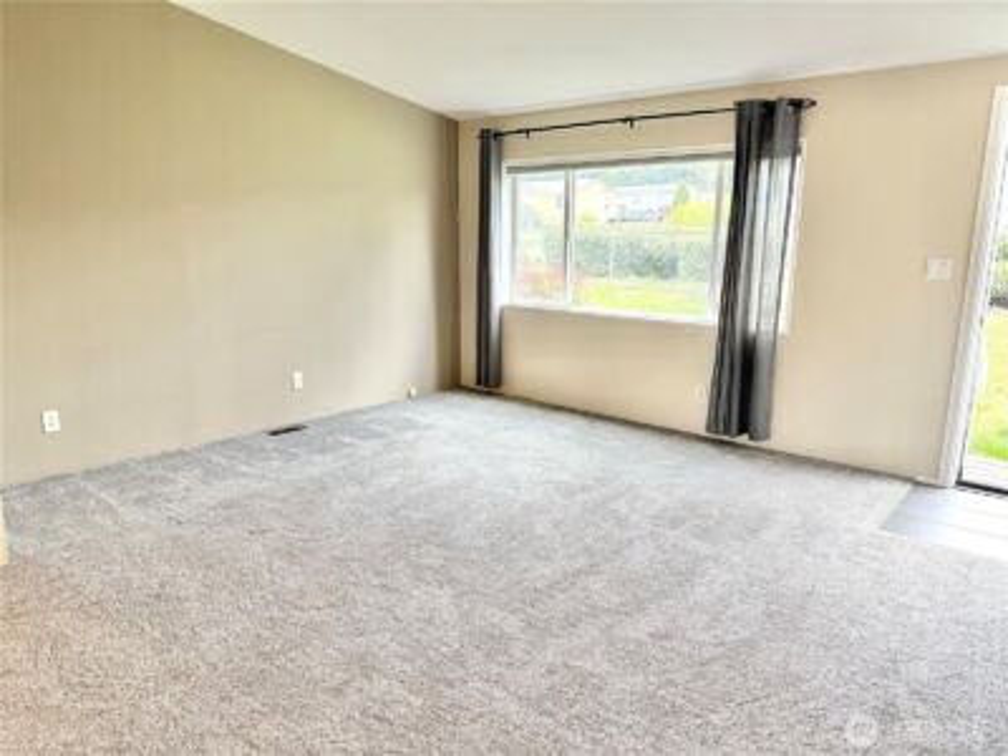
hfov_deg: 71.6
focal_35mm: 24
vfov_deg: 56.8
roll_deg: -0.6
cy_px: 378
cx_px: 504
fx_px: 699
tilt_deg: -11.9
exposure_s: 1/120
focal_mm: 6.76
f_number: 1.78
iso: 250
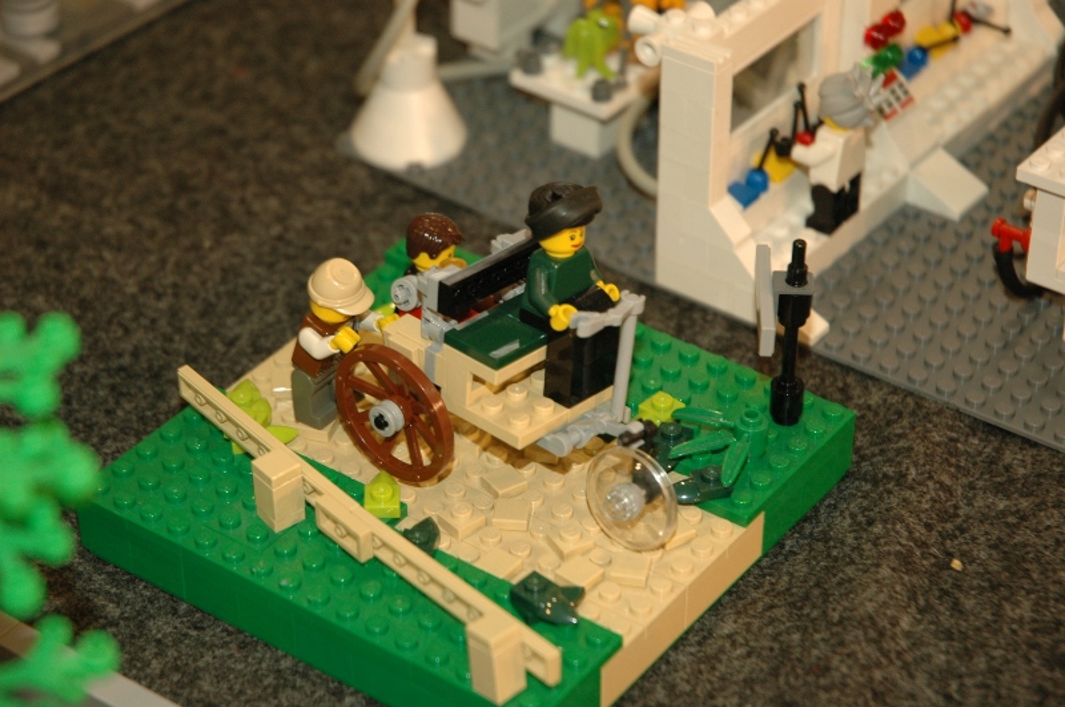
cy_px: 354
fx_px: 3102
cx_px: 532
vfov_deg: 13.0
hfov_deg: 19.5
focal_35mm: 105
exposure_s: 1/60
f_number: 4.5
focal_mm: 70
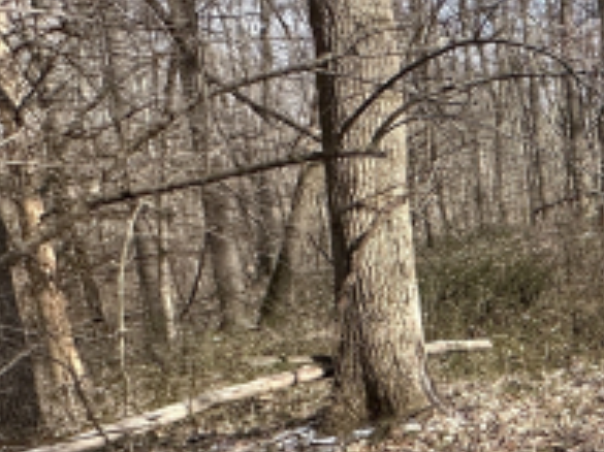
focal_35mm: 48
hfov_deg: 25.6
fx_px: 837
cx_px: 971
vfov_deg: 29.7
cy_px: 344
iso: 40
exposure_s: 1/584
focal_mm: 2.22
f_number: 2.2
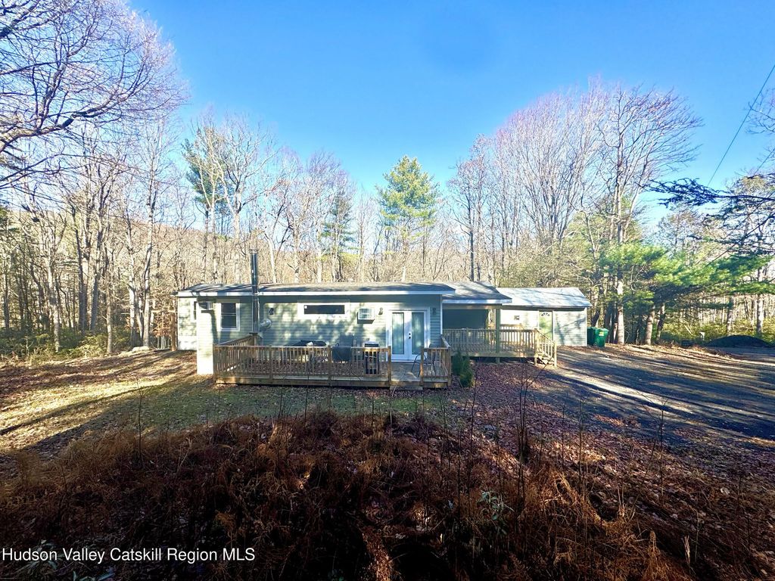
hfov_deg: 102.1
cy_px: 290
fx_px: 313
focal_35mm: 14
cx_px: 388
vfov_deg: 85.7
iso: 50
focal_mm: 2.22
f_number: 2.2
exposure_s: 1/1110
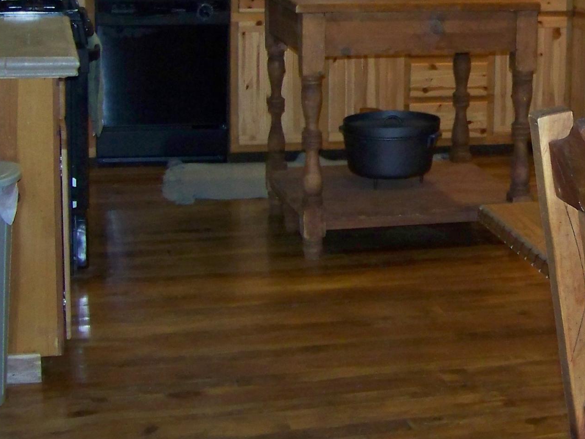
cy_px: 87
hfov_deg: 22.5
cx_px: 515
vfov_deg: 17.2
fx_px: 1436
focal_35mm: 85
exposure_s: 1/30
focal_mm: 5.85
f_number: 2.8
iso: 200
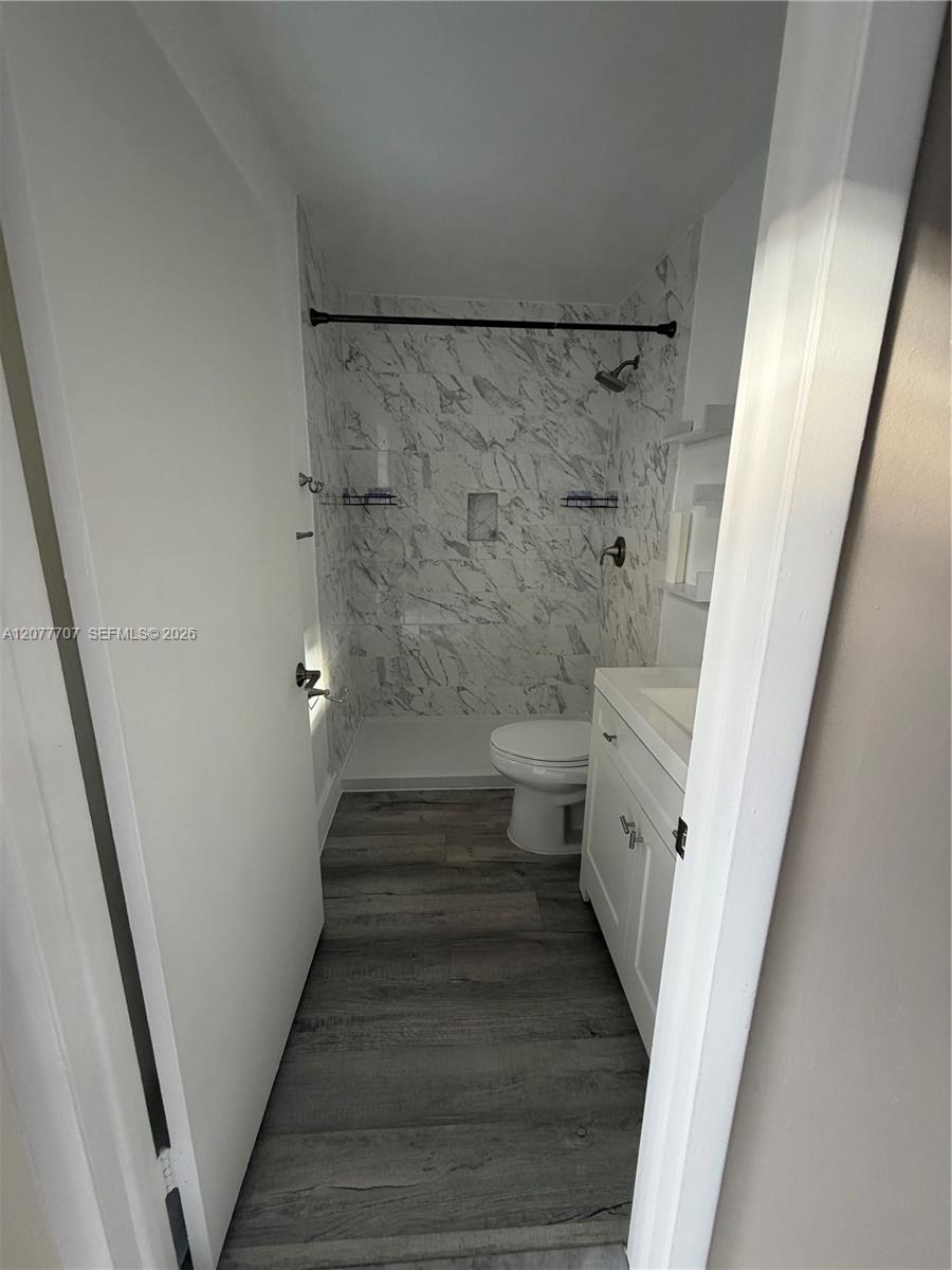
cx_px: 476
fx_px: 513
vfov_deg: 102.1
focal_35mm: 14
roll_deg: -0.9
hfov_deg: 85.7
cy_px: 635
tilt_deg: -15.3
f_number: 2.2
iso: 160
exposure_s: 1/121
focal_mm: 2.22
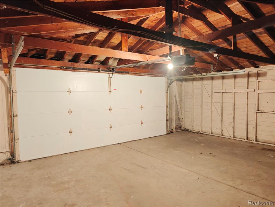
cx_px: 138
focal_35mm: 23
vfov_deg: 58.9
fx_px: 183
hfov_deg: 73.9
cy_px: 104
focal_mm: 6.06
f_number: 1.6
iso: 320
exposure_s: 1/30
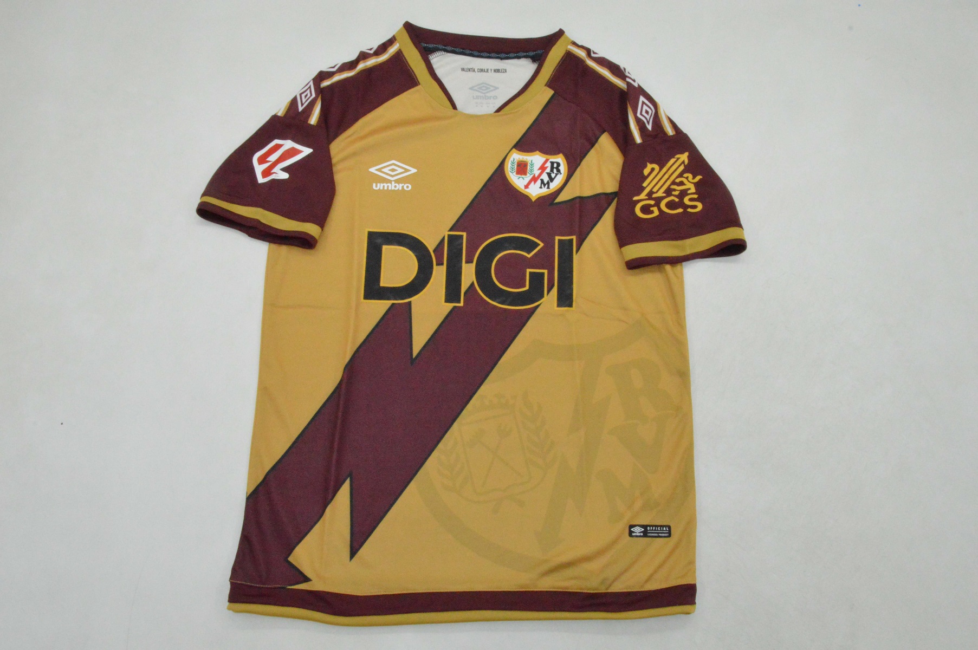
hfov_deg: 57.3
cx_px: 489
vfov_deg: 39.9
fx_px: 896
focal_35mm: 33
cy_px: 325
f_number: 25
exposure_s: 1/200
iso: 6400
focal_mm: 22
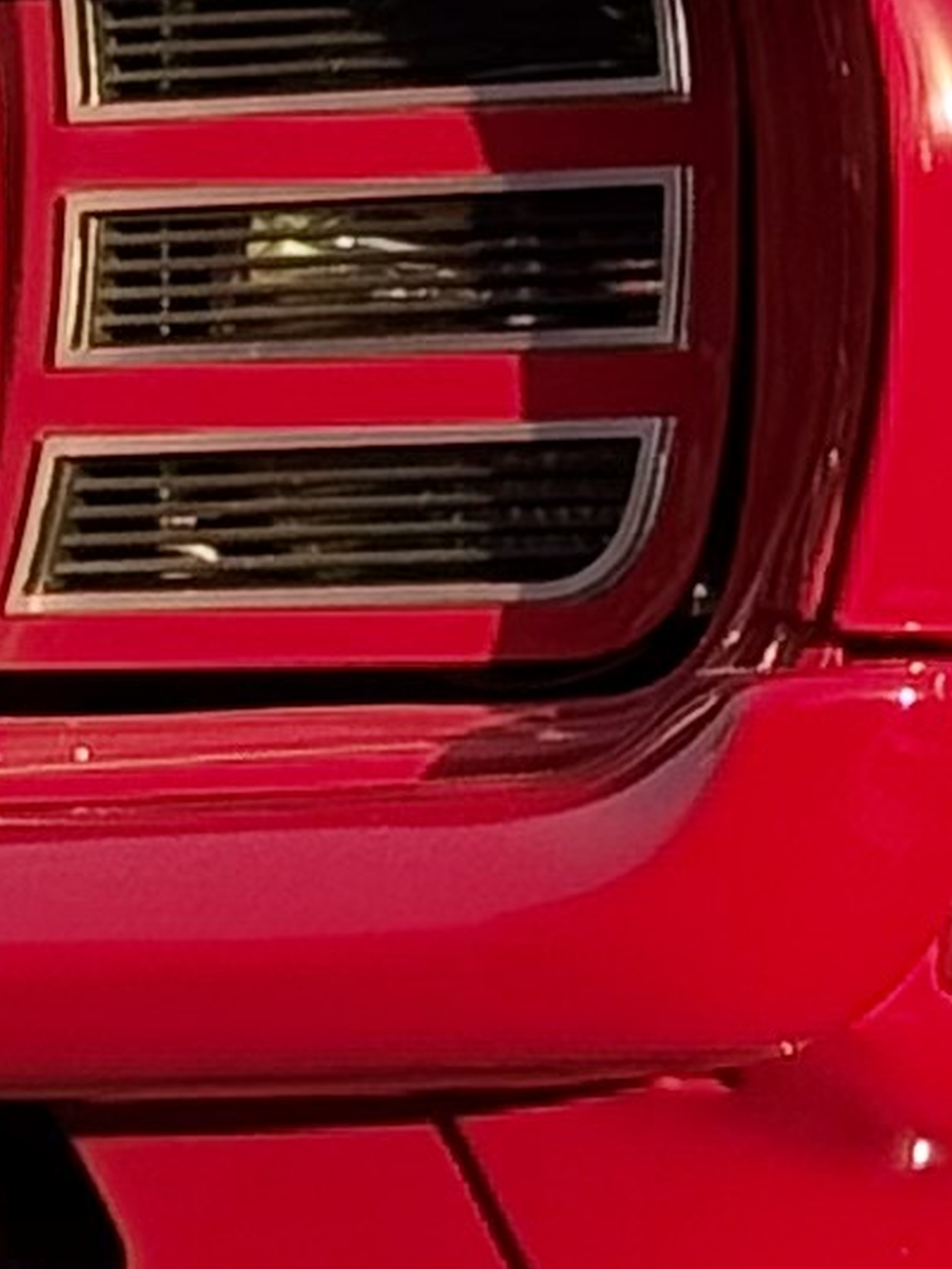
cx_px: 407
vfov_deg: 5.3
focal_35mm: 363
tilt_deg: +8.3
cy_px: -1295
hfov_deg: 4.1
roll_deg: -1.0
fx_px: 13306
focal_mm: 6.76
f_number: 1.78
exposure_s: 1/455
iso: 64
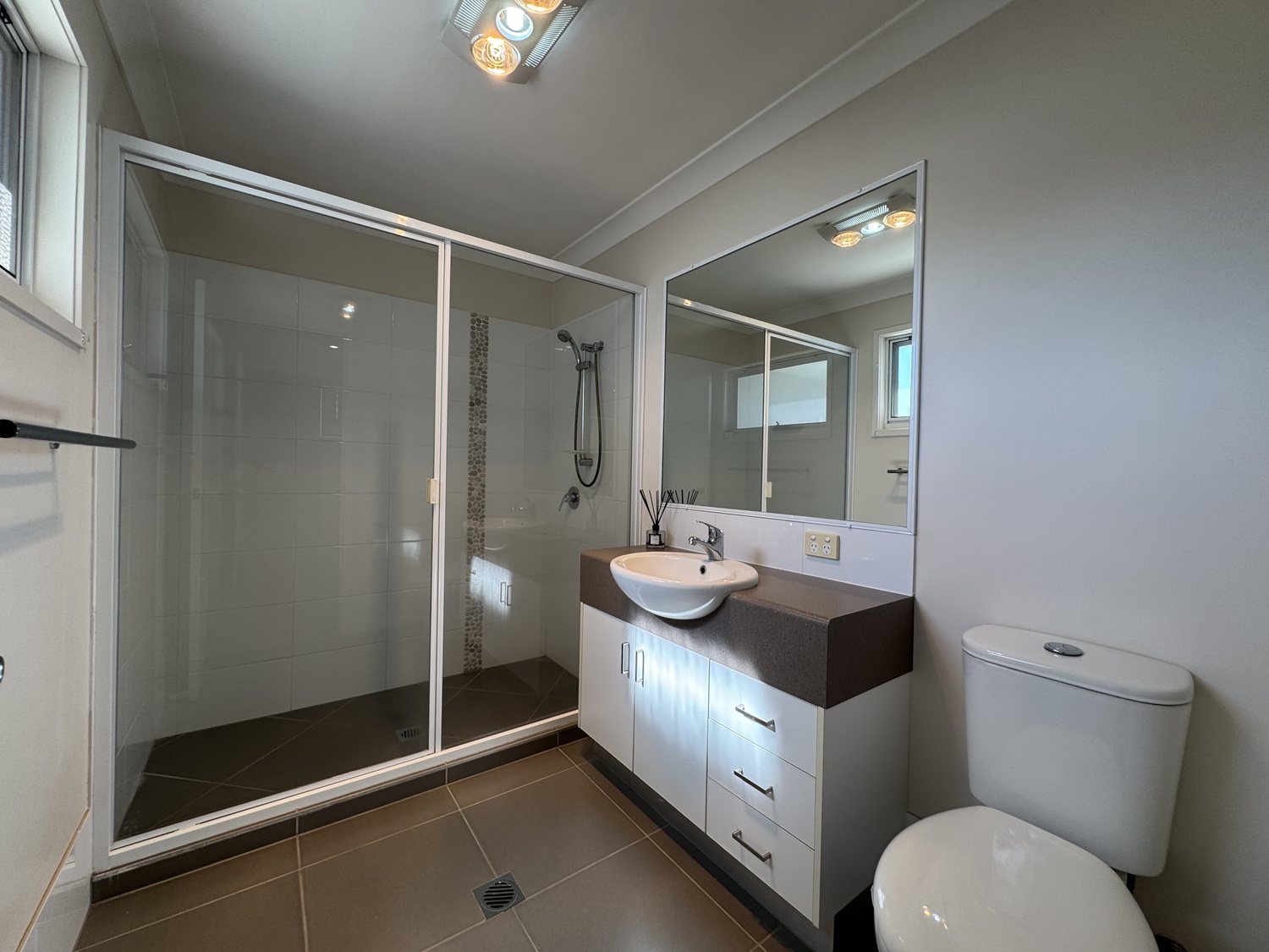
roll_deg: +0.3
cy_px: 476
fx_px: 513
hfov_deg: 102.1
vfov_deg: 85.7
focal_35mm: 14
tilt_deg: -0.2
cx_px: 634
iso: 40
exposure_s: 1/106
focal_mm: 2.22
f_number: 2.2
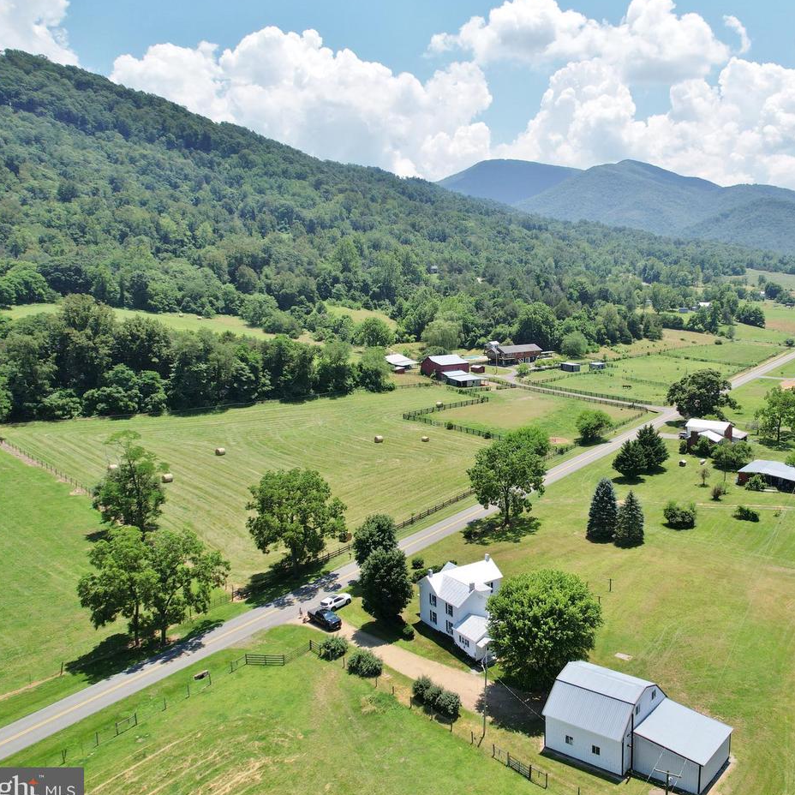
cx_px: 567
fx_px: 754
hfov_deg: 53.8
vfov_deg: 55.6
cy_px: 400
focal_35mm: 29
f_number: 2.8
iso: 100
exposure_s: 1/2000
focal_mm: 8.38
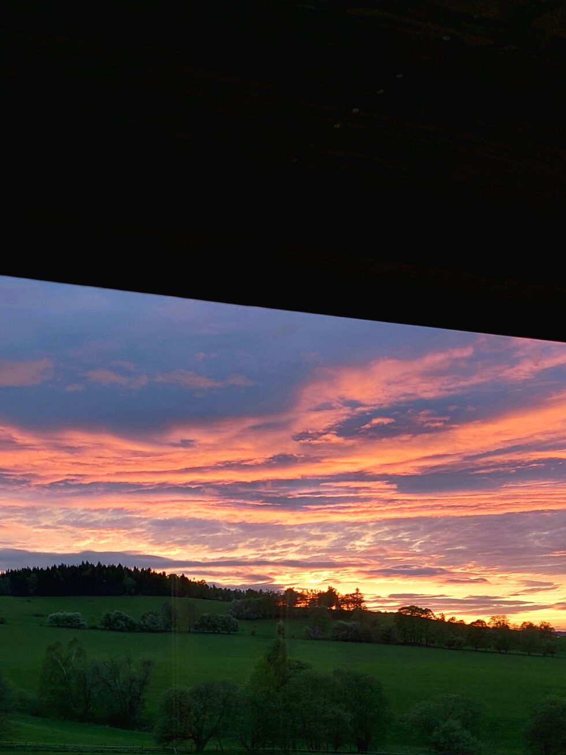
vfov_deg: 37.3
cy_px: 706
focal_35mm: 47
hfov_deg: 29.8
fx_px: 1025
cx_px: 74
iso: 40
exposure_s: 1/50
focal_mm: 5.23
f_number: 1.8
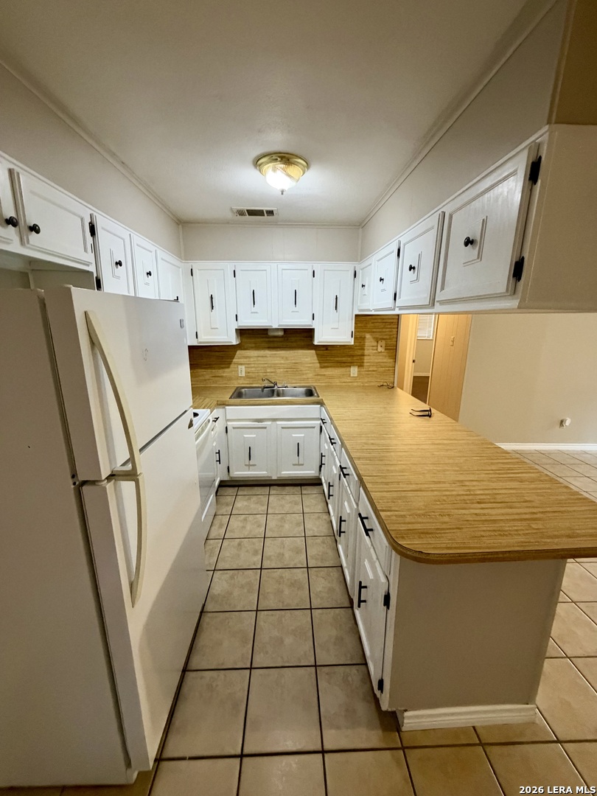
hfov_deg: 85.7
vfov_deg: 102.1
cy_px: 398
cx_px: 298
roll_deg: +0.1
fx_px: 322
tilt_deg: -12.9
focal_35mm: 14
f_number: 2.2
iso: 640
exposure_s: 1/60
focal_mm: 2.22
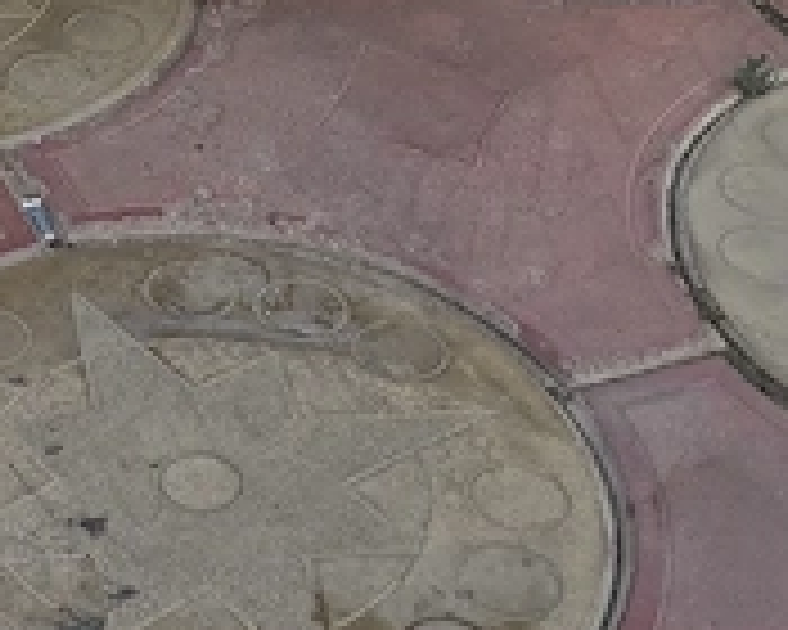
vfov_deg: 10.6
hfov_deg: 14.6
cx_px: -108
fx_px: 2985
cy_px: -783
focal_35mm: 128
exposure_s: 1/1756
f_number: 1.7
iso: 80
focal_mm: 6.3
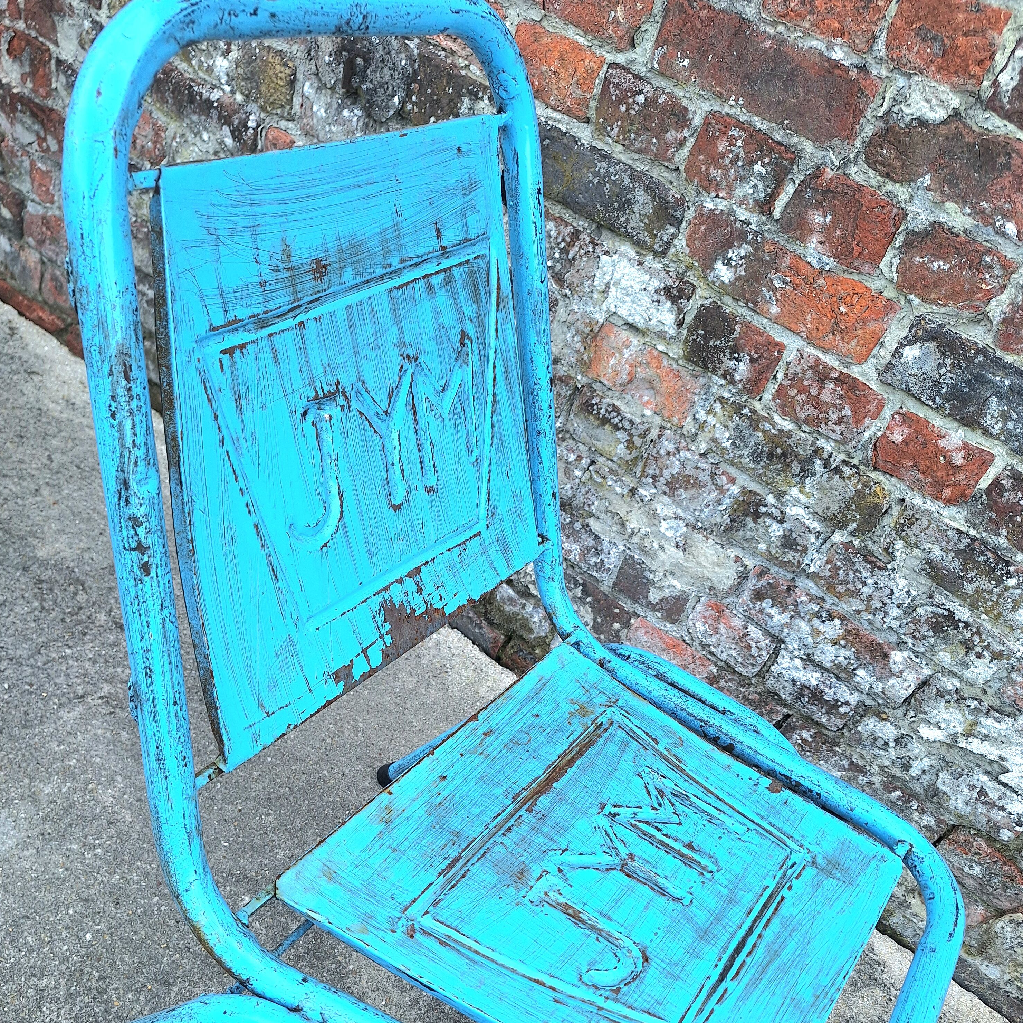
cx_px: 507
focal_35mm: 28
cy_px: 683
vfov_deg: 56.1
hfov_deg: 57.3
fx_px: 936
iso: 40
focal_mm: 5.54
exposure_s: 1/227
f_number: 1.8
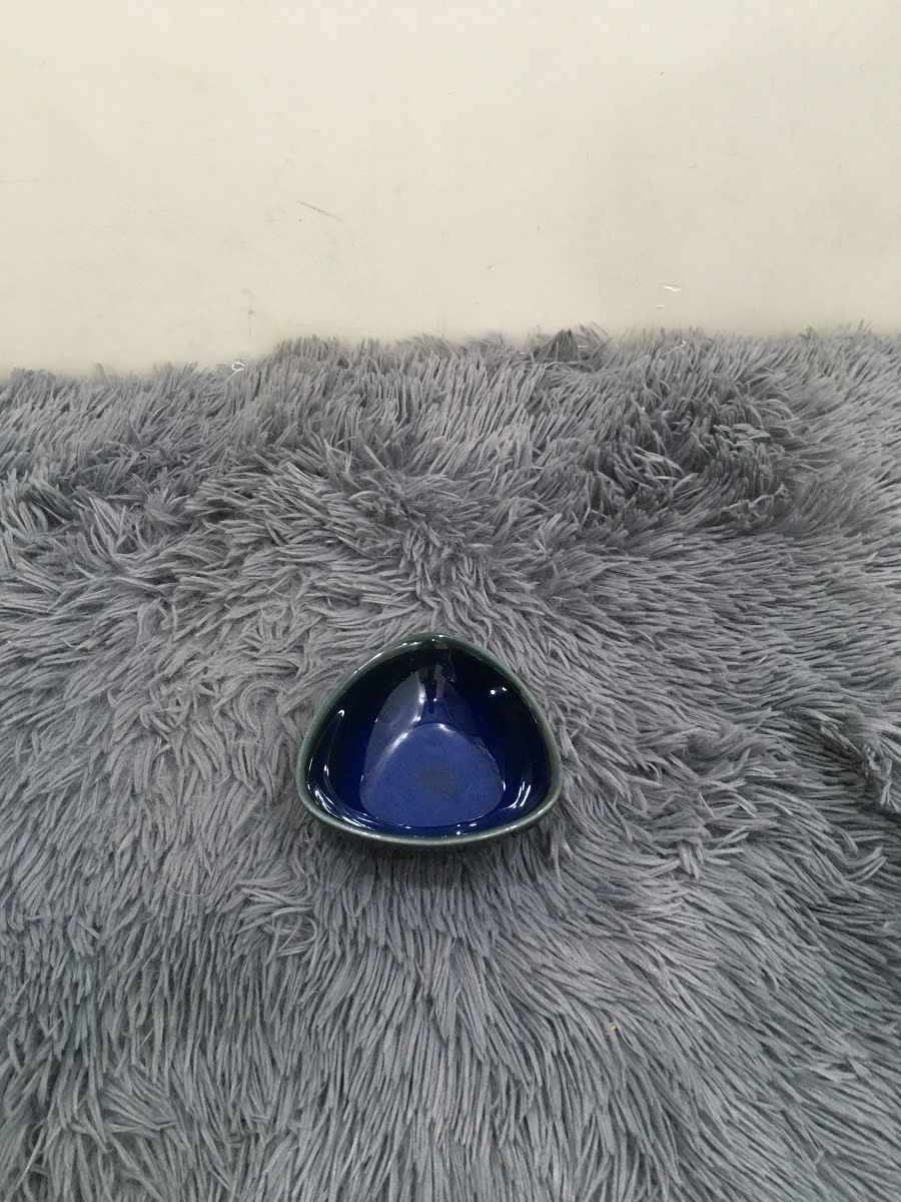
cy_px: 601
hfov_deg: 48.2
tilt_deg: -49.3
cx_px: 450
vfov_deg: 61.7
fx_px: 1006
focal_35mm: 29
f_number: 2.2
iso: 125
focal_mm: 4.15
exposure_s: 1/33
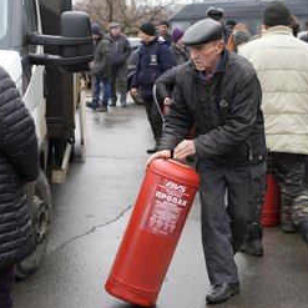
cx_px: 186
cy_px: 161
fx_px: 775
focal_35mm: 77
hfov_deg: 22.4
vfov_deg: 22.5
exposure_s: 1/160
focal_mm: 56
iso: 400
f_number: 4
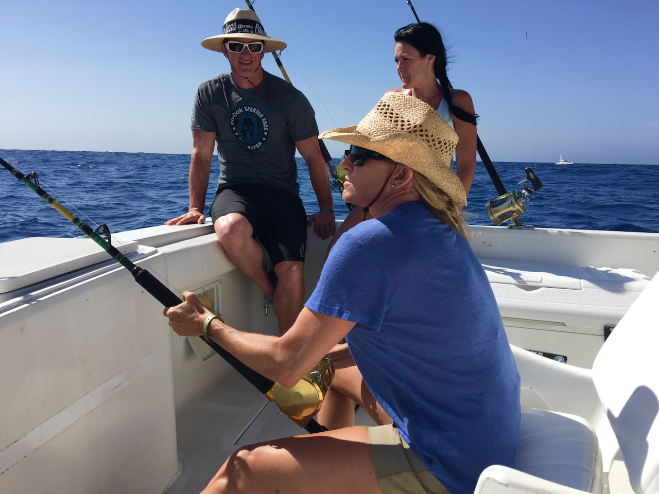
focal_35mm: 29
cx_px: 330
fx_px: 552
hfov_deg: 61.7
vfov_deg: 48.2
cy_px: 247
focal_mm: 4.15
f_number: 2.2
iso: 32
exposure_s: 1/2083
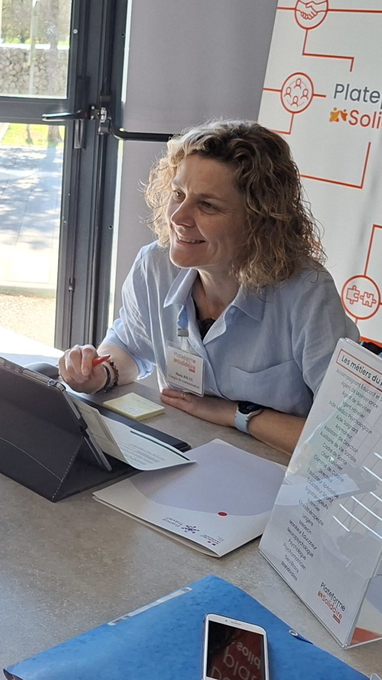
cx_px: -8
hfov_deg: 21.4
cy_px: 185
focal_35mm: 54
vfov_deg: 37.7
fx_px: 973
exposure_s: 1/100
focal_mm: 5.54
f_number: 1.8
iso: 50
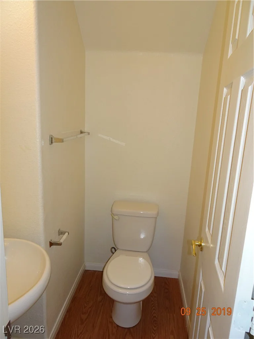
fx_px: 235
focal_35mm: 24
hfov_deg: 56.8
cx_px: 127
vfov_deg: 71.6
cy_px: 170
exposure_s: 1/30
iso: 100
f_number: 3.5
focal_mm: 4.1
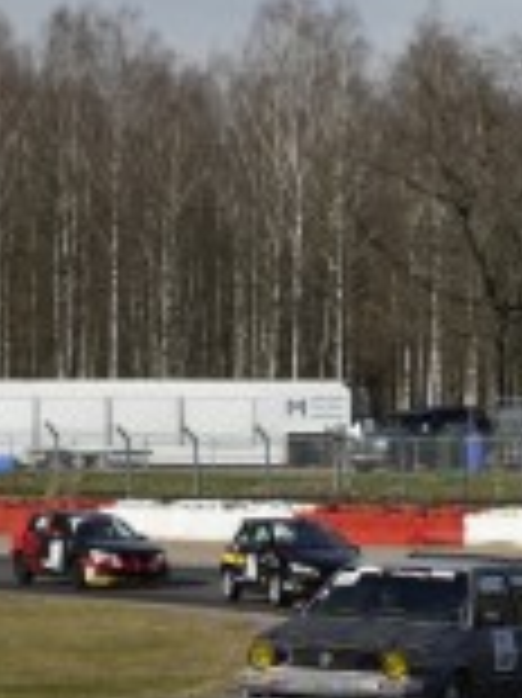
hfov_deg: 6.8
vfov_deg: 9.1
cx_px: 450
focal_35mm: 217
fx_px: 4369
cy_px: 619
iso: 125
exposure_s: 1/800
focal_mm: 70
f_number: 4
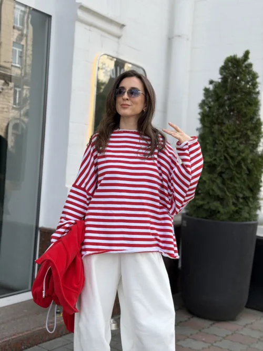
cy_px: 176
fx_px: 486
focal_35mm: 48
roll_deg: -3.6
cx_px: 132
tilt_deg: -2.3
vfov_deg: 39.7
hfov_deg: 30.3
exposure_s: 1/1222
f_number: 1.78
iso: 64
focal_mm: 6.76
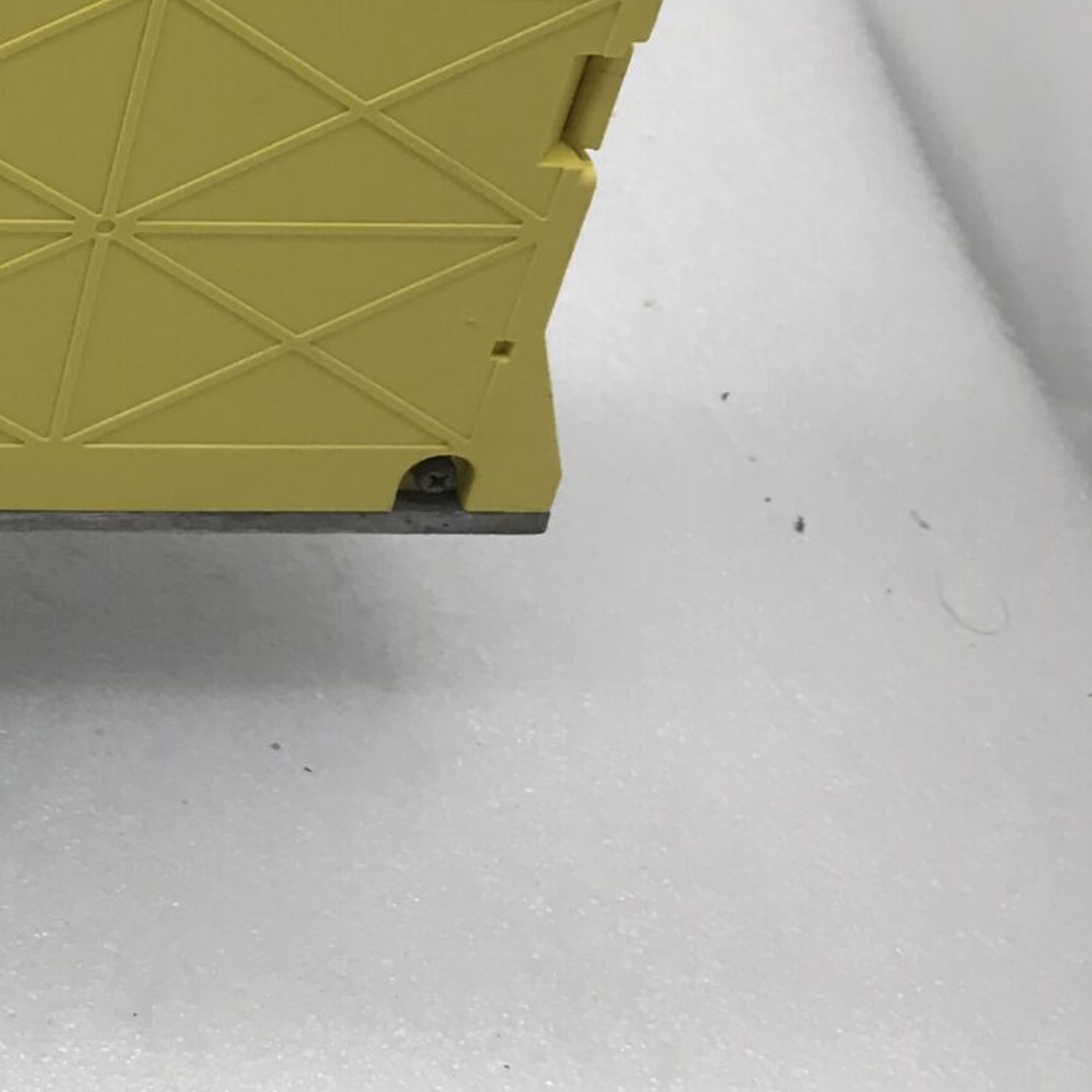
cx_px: -649
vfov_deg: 19.6
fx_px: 2998
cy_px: -154
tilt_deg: -32.1
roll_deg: -4.2
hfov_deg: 17.9
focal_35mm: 84
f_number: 1.8
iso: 20
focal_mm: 3.99
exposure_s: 1/399
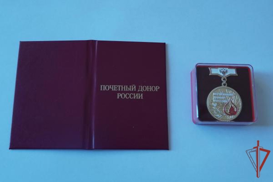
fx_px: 205
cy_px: 91
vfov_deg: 47.8
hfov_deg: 67.4
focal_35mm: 27
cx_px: 136
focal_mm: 18
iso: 800
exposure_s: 1/160
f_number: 4
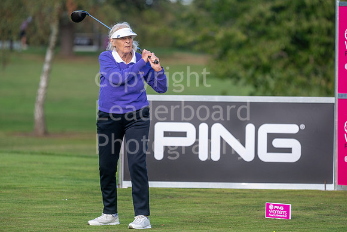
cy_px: 116
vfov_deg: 4.6
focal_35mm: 300
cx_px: 174
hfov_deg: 6.9
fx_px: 2892
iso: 500
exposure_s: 1/1000
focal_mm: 300
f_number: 5
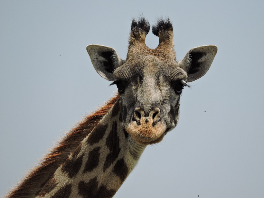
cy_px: 99
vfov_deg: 1.9
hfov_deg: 2.5
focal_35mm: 800
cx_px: 132
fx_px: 6102
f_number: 5.6
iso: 100
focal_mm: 143.3
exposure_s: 1/640
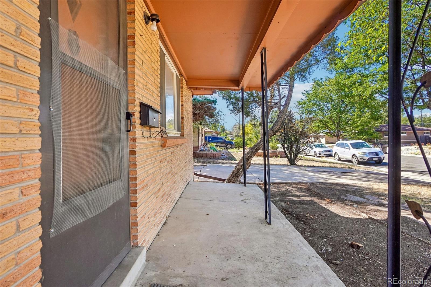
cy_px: 144
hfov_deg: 90.0
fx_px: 215
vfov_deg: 67.4
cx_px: 216
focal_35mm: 18
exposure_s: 1/40
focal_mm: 12
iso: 100
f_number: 8
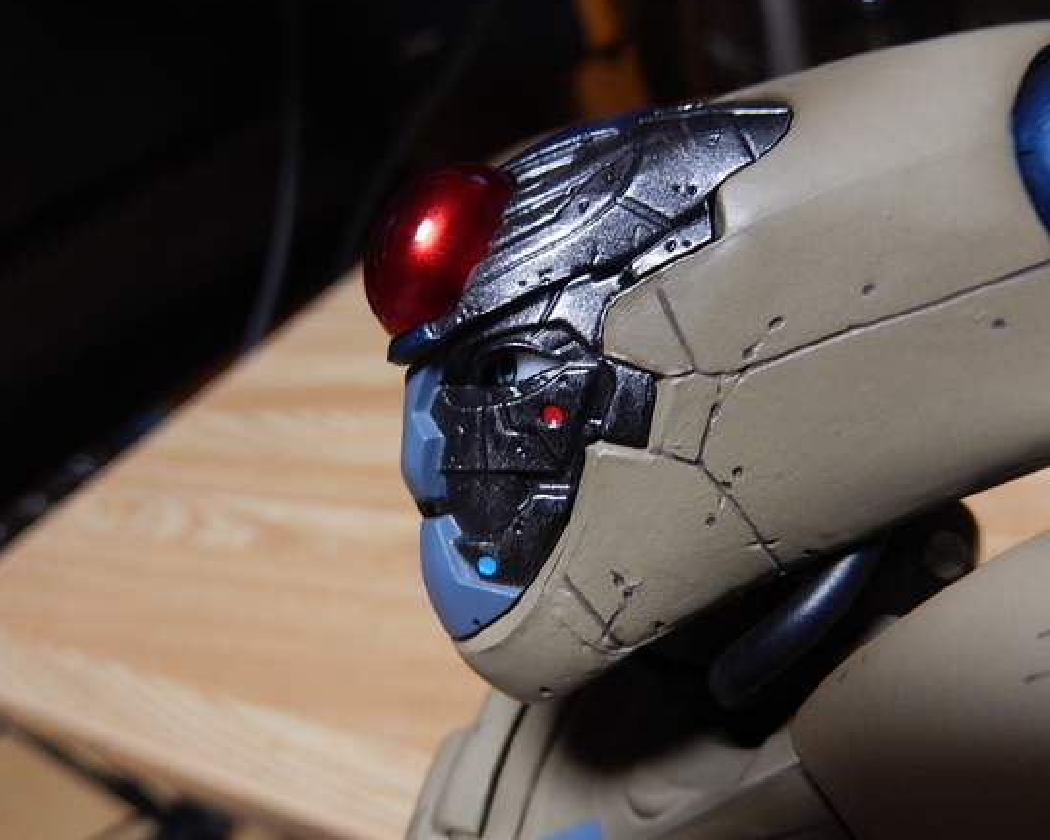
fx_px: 839
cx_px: 546
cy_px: 408
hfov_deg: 64.0
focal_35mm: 27
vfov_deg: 53.2
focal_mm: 4.5
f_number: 3.4
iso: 400
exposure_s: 1/30
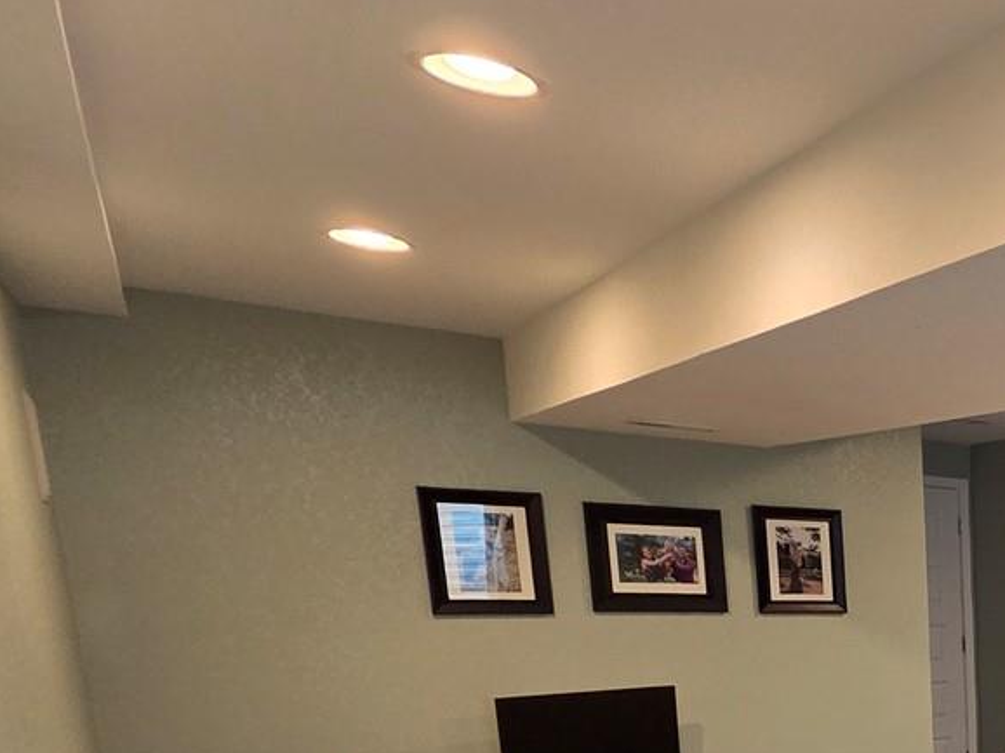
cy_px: 816
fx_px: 1045
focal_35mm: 36
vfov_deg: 34.5
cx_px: 1304
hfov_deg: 35.3
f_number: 2.2
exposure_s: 1/60
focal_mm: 2.2
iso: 200
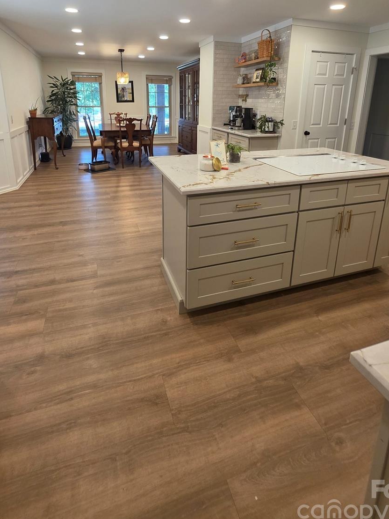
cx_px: 186
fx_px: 270
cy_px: 172
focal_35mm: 18
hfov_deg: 71.6
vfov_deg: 84.6
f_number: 1.9
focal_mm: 2.2
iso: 160
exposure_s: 1/120
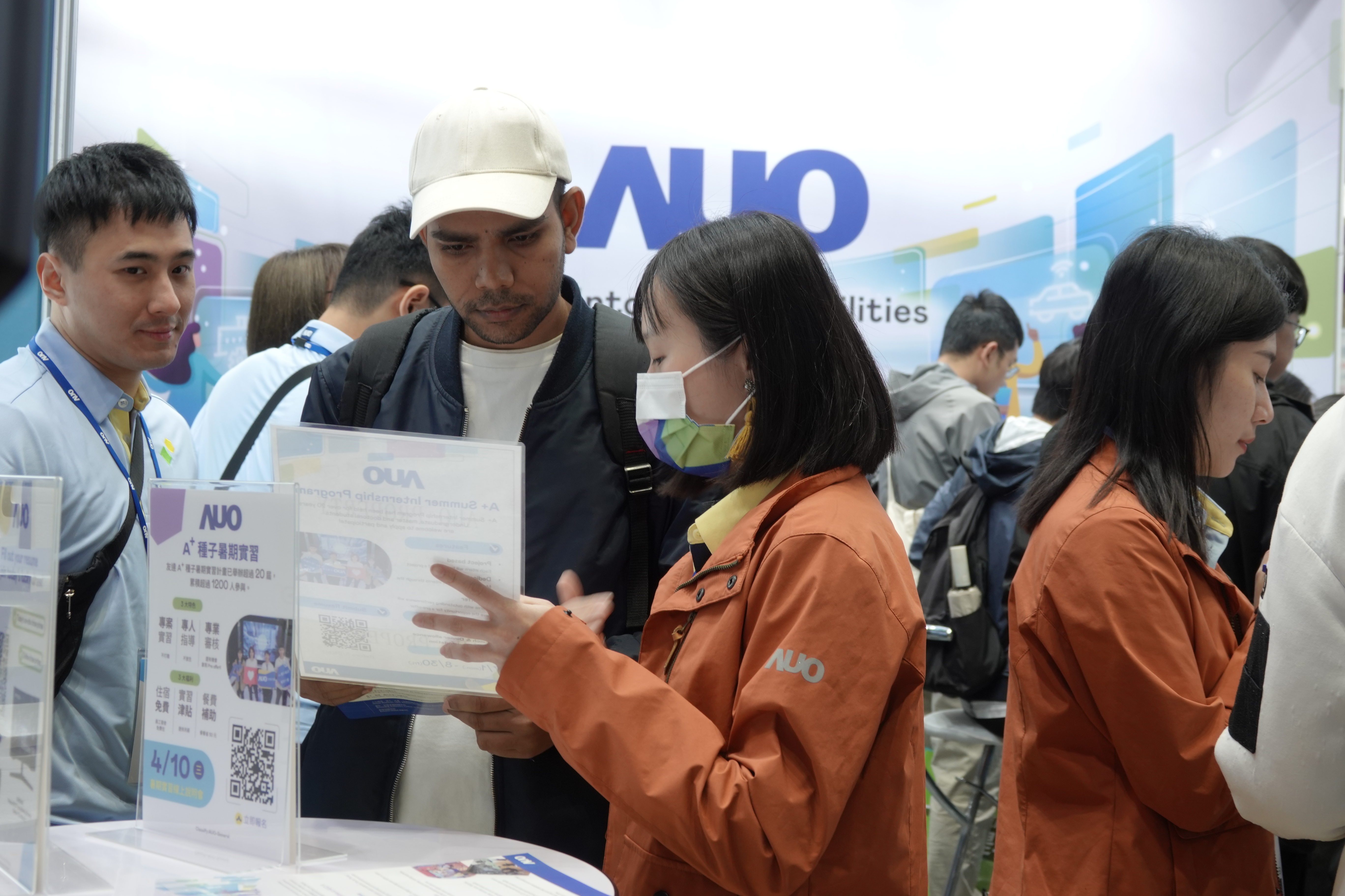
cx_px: 672
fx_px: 1868
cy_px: 448
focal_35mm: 50
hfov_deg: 39.6
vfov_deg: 27.0
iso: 200
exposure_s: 1/50
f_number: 3.2
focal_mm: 18.21
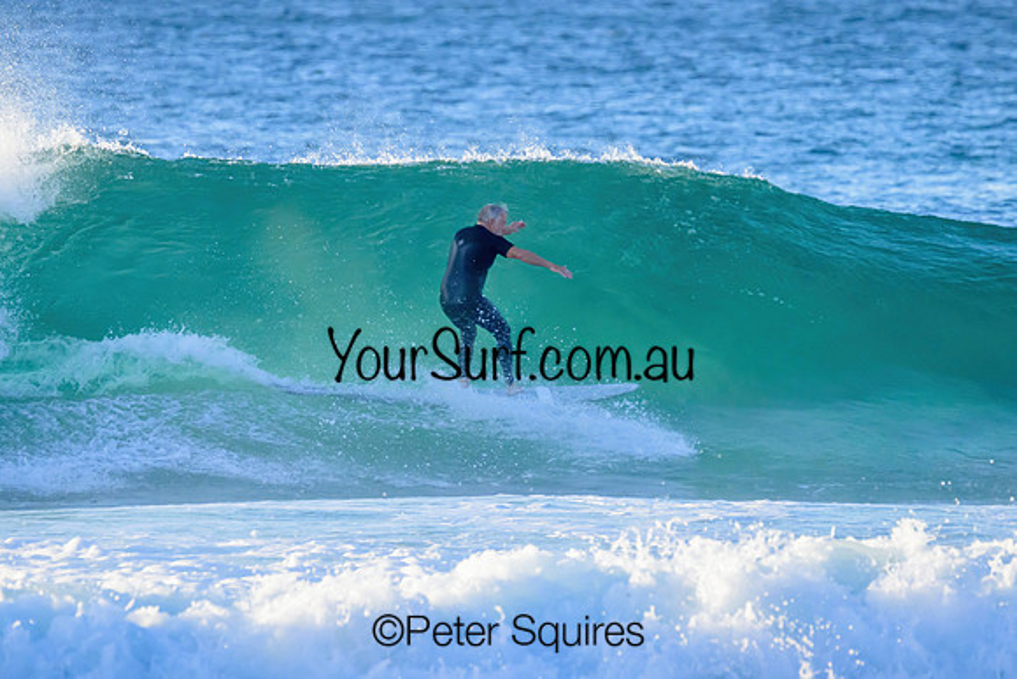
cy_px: 313
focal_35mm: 667
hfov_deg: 3.1
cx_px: 502
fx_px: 18858
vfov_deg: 2.1
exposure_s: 1/2000
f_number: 11
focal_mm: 610
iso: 4000
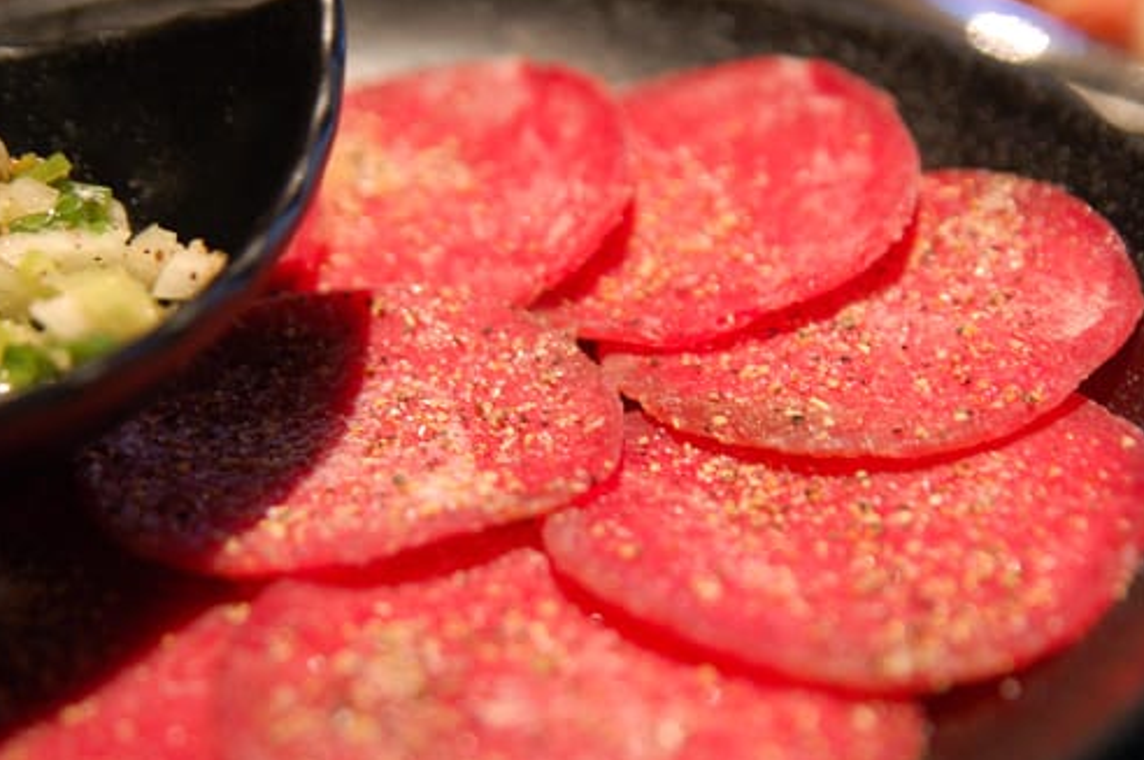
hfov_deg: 24.8
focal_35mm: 82
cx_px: 586
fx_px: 2603
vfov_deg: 16.6
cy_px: 425
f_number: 4
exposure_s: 1/25
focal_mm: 48
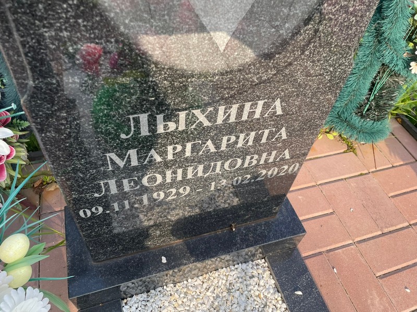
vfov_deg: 53.1
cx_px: 208
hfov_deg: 67.3
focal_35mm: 26
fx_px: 313
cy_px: 156
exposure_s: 1/725
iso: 32
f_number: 1.6
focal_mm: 4.2
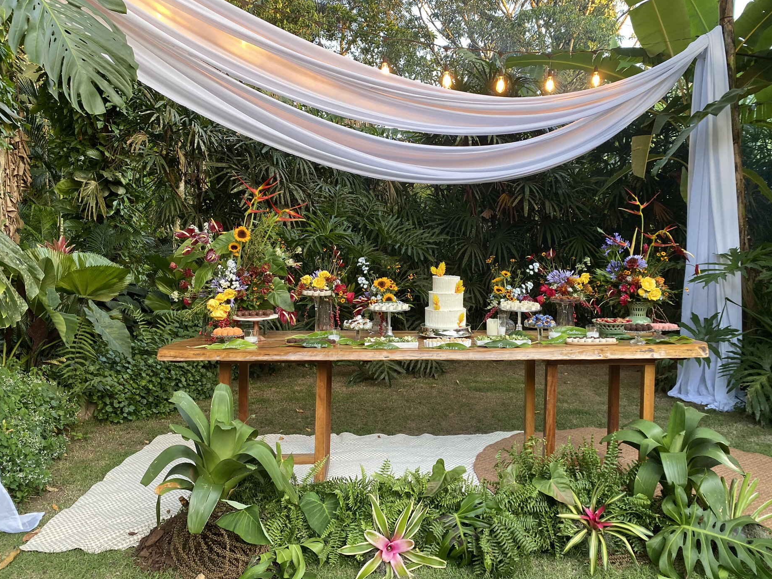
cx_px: 389
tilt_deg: -3.0
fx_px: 602
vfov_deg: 51.4
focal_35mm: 27
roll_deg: +1.3
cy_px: 296
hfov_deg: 65.3
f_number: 1.8
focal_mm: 4.25
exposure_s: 1/109
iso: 125
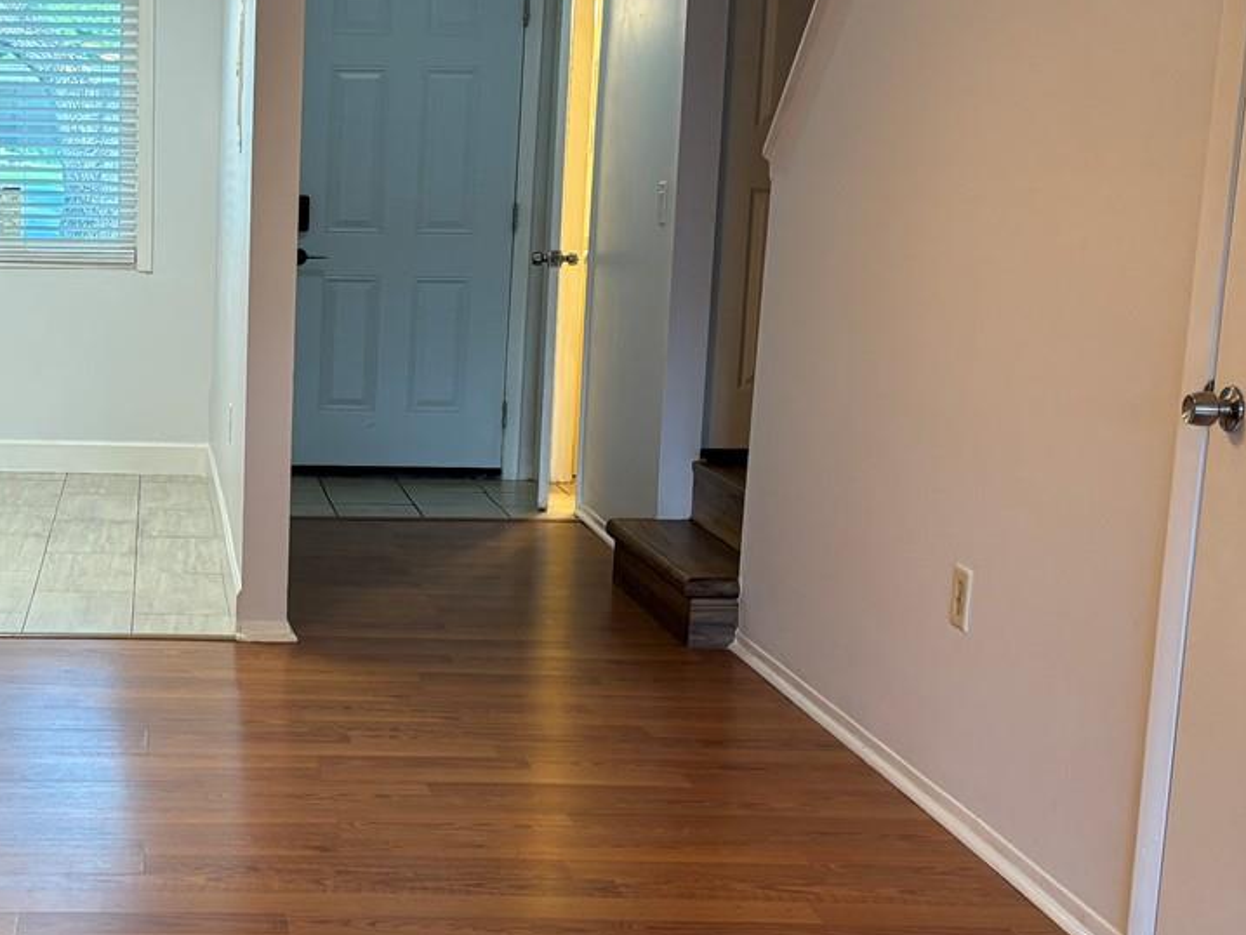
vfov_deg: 25.2
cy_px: 514
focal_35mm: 58
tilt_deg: -10.2
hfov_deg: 31.7
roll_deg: -1.4
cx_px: 139
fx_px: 2088
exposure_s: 1/60
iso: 125
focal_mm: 5.96
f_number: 1.6
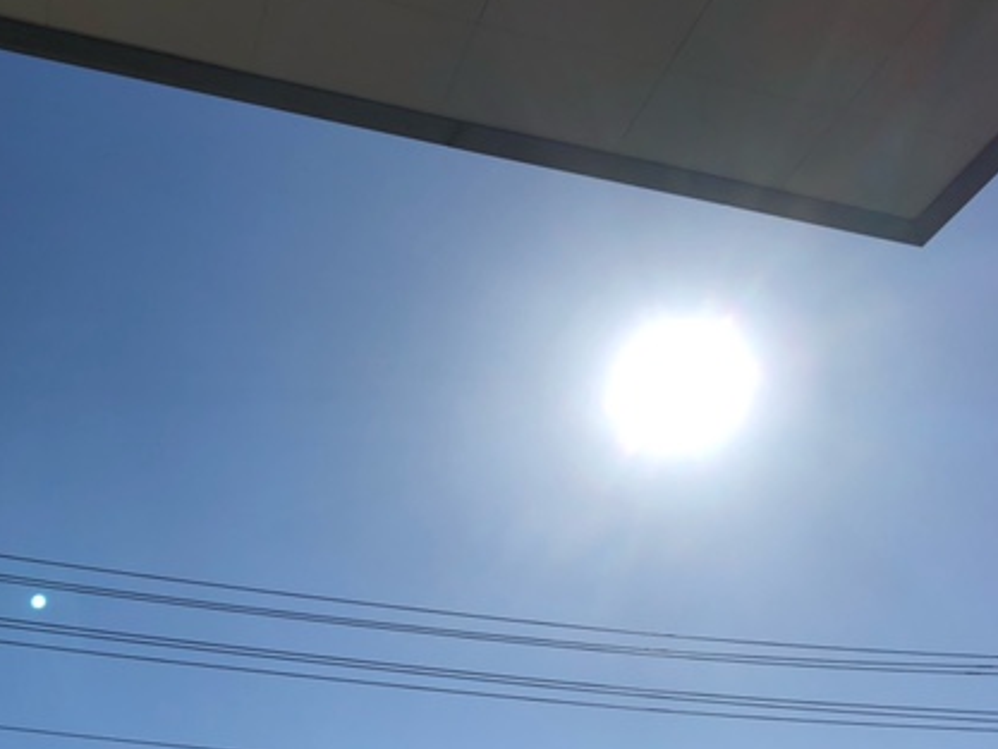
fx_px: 1240
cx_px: 371
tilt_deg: +31.0
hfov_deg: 43.5
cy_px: 481
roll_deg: -3.6
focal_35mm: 43
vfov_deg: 33.4
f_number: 1.8
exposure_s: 1/6897
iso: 25
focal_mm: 4
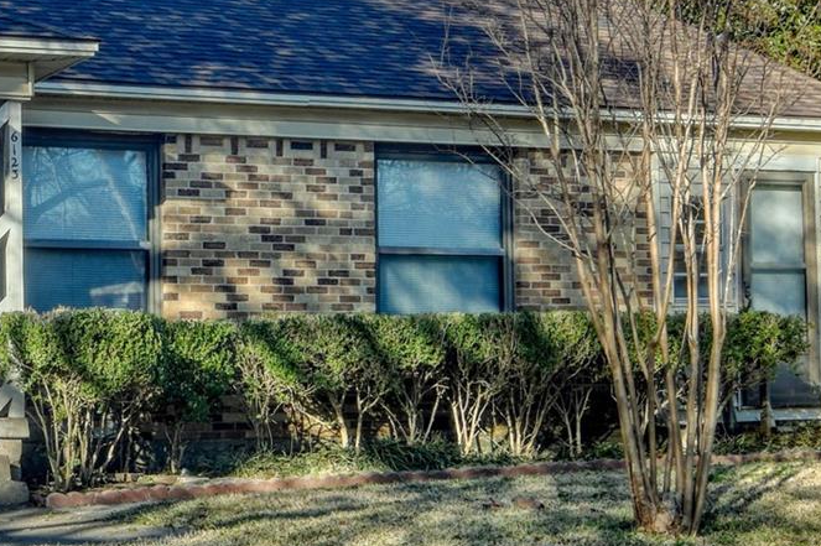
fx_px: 1550
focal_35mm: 68
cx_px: 82
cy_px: 394
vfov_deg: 19.9
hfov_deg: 28.5
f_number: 11
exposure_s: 1/80
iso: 100
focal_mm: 15
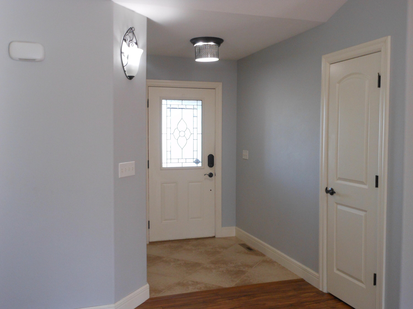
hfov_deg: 55.4
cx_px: 206
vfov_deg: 42.9
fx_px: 394
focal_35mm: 33
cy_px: 154
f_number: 4
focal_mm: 5.9
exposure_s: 1/30
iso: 250
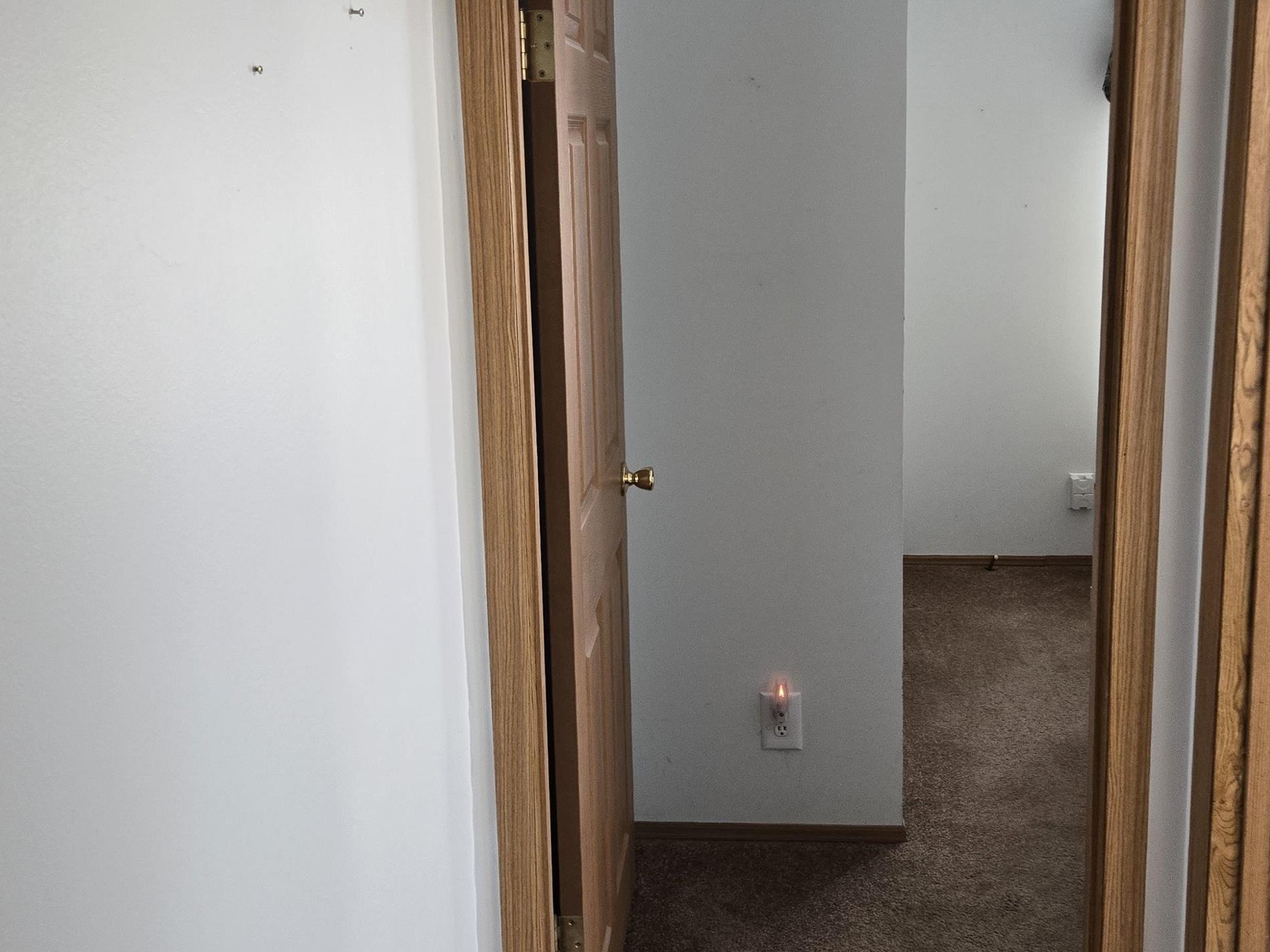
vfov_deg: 38.5
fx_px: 1357
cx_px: 688
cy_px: 394
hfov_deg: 50.1
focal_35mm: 37
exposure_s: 1/120
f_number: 1.8
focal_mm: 5.4
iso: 250
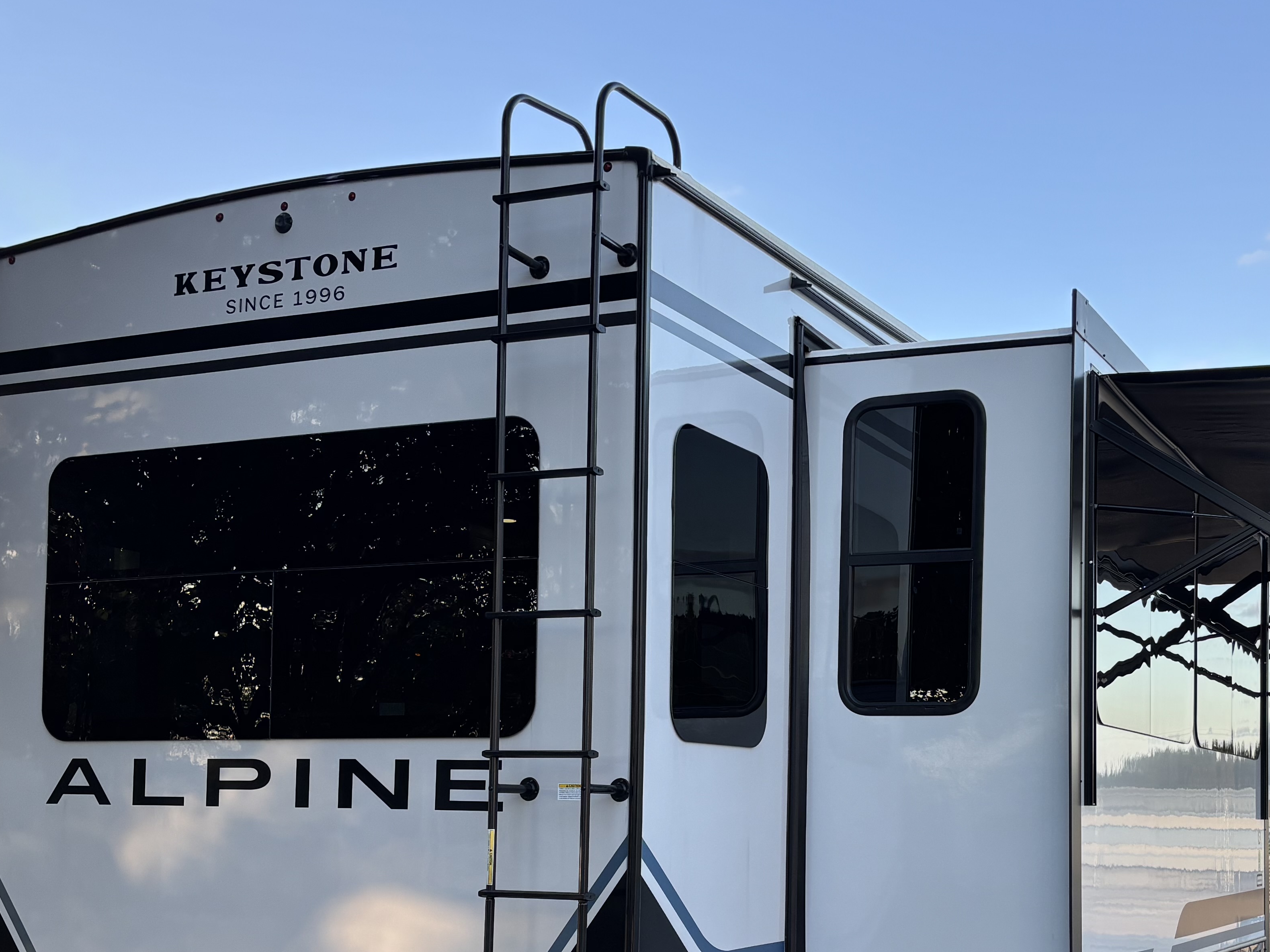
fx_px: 1724
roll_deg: +0.2
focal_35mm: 47
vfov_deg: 30.2
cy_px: 740
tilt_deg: +2.7
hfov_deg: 40.2
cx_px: 791
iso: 50
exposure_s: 1/505
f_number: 1.6
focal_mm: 5.96
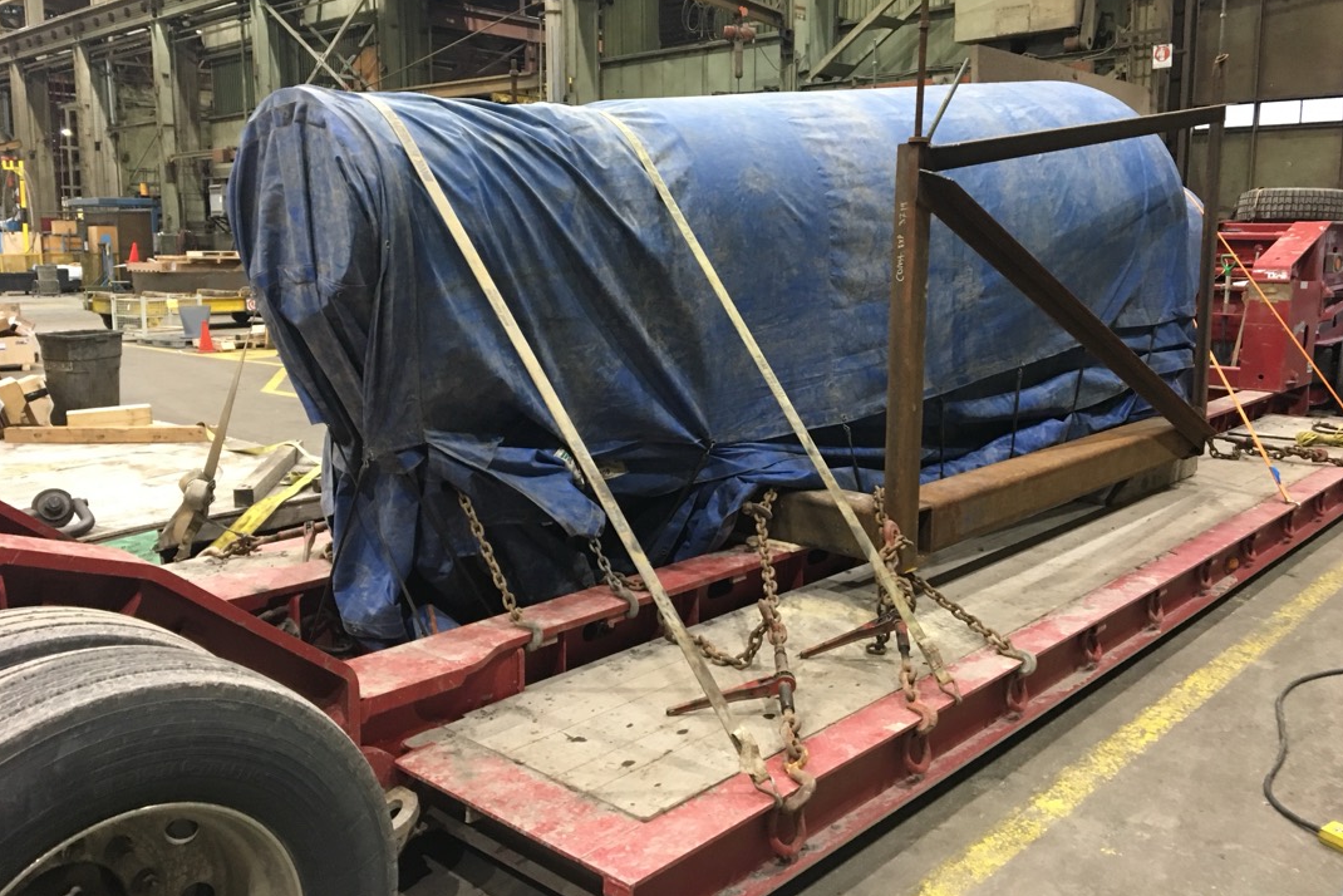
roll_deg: +1.0
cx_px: 685
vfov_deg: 42.2
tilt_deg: -7.7
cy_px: 383
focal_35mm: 31
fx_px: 1157
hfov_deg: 60.3
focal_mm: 4.15
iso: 160
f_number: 2.2
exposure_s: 1/30
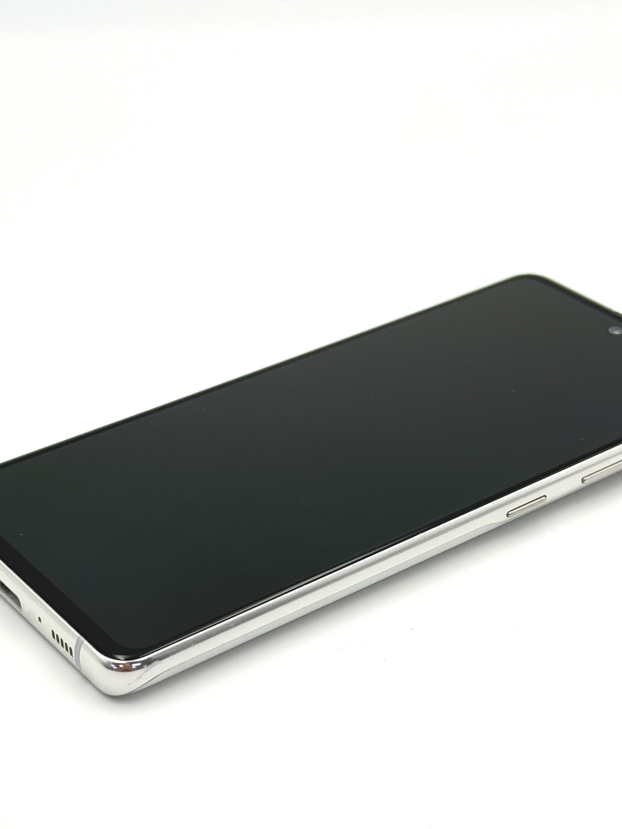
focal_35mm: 72
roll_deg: +0.3
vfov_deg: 27.0
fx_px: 1725
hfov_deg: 20.4
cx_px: 349
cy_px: 480
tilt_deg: -32.0
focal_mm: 6.76
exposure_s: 1/454
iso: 64
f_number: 1.78
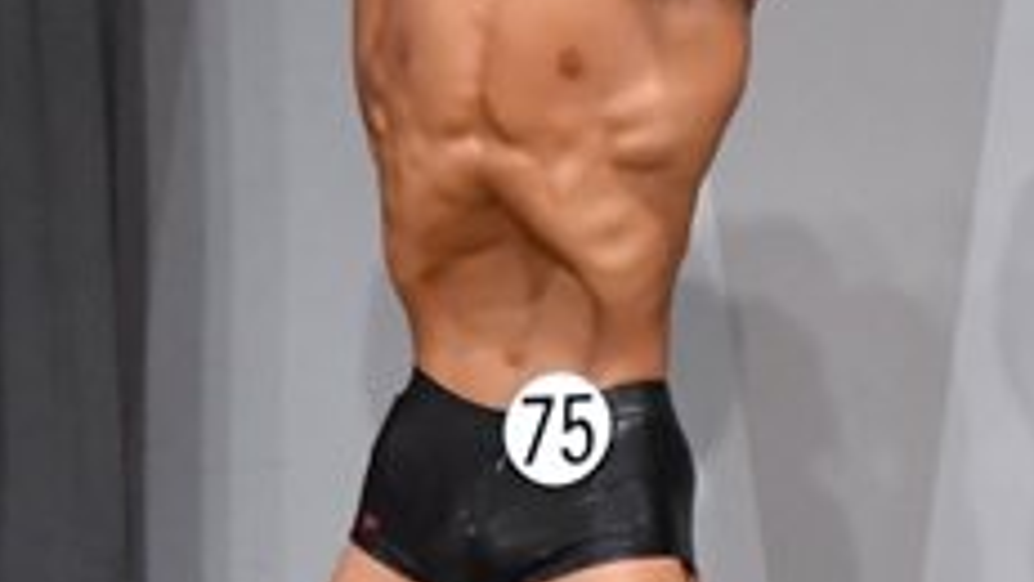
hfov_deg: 3.0
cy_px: 555
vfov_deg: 1.7
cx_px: 1421
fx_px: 19469
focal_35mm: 710
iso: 6400
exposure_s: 1/400
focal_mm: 135
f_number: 5.6
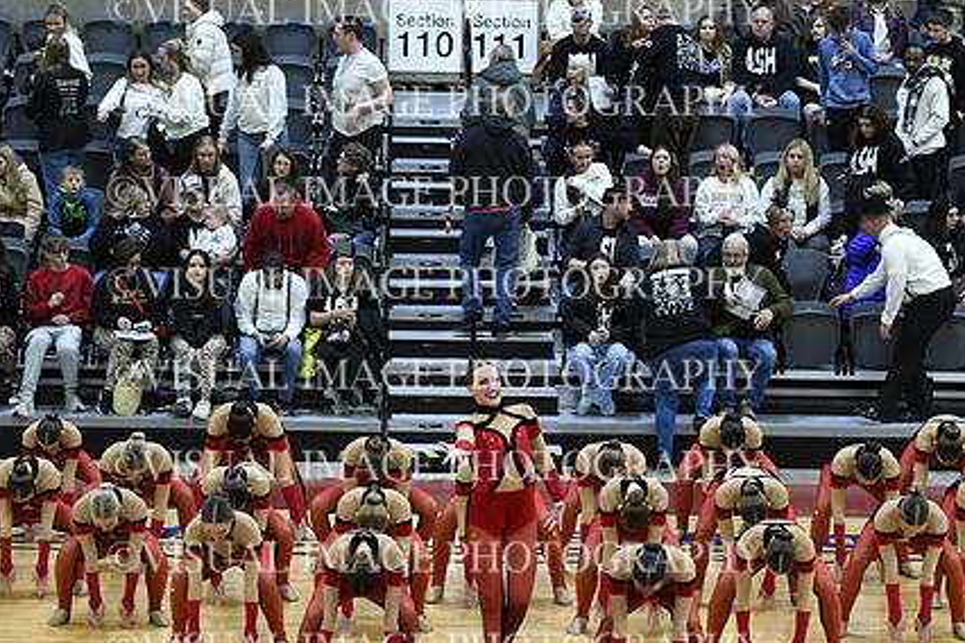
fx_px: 3833
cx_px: 435
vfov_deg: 9.6
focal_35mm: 143
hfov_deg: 14.3
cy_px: 420
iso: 3200
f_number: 2.8
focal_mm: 70
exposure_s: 1/400
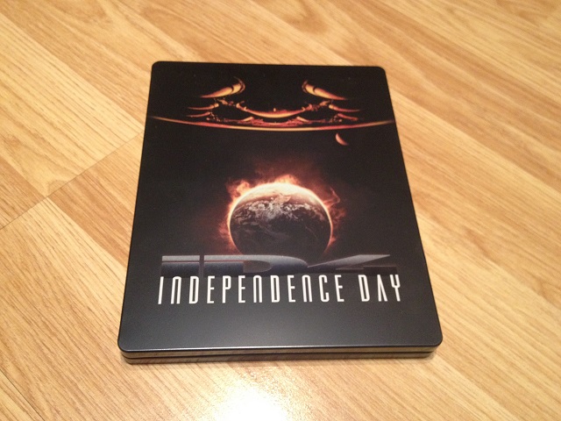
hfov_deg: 52.6
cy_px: 210
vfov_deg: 40.7
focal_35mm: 35
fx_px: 567
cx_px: 280
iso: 250
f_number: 2.4
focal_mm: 4.28
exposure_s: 1/20
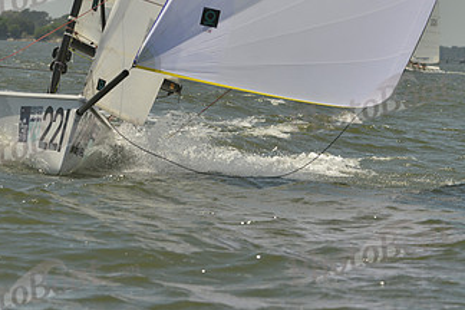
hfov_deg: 5.8
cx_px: 215
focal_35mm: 358
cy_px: 48
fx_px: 4624
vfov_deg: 3.8
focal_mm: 200
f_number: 9
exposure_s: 1/1600
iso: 280
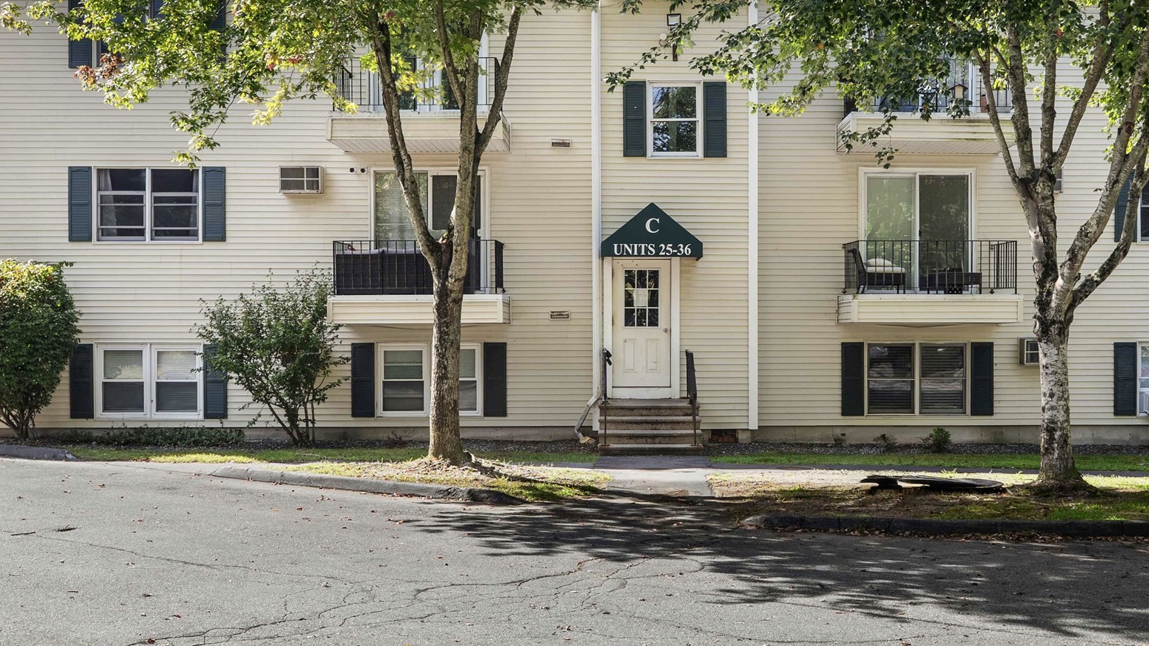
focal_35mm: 36
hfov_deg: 55.3
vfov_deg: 32.5
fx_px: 1097
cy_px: 198
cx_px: 601
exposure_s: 1/500
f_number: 9
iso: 320
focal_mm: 26
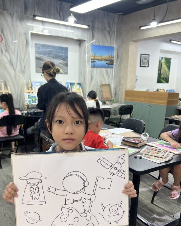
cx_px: 75
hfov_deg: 45.6
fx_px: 214
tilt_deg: -13.5
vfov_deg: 55.5
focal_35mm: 32
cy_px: 127
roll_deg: -1.7
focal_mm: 5.7
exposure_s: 1/100
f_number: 1.5
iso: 80
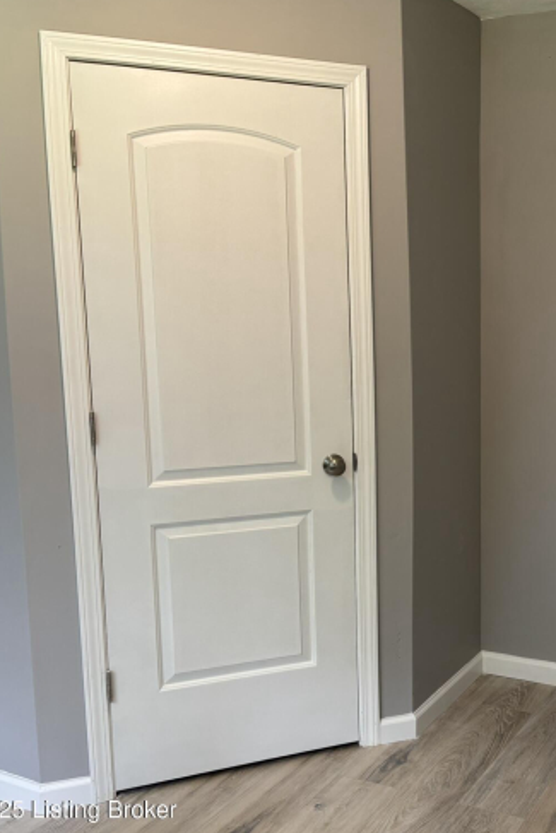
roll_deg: -0.1
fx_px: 856
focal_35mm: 37
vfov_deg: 51.9
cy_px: 421
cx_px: 521
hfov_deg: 33.7
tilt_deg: -7.7
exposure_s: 1/120
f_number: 1.6
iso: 125
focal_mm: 5.96
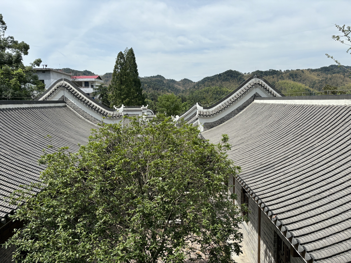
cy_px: 132
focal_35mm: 26
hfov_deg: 67.3
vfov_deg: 53.1
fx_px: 264
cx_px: 176
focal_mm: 5.96
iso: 50
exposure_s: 1/3650
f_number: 1.6
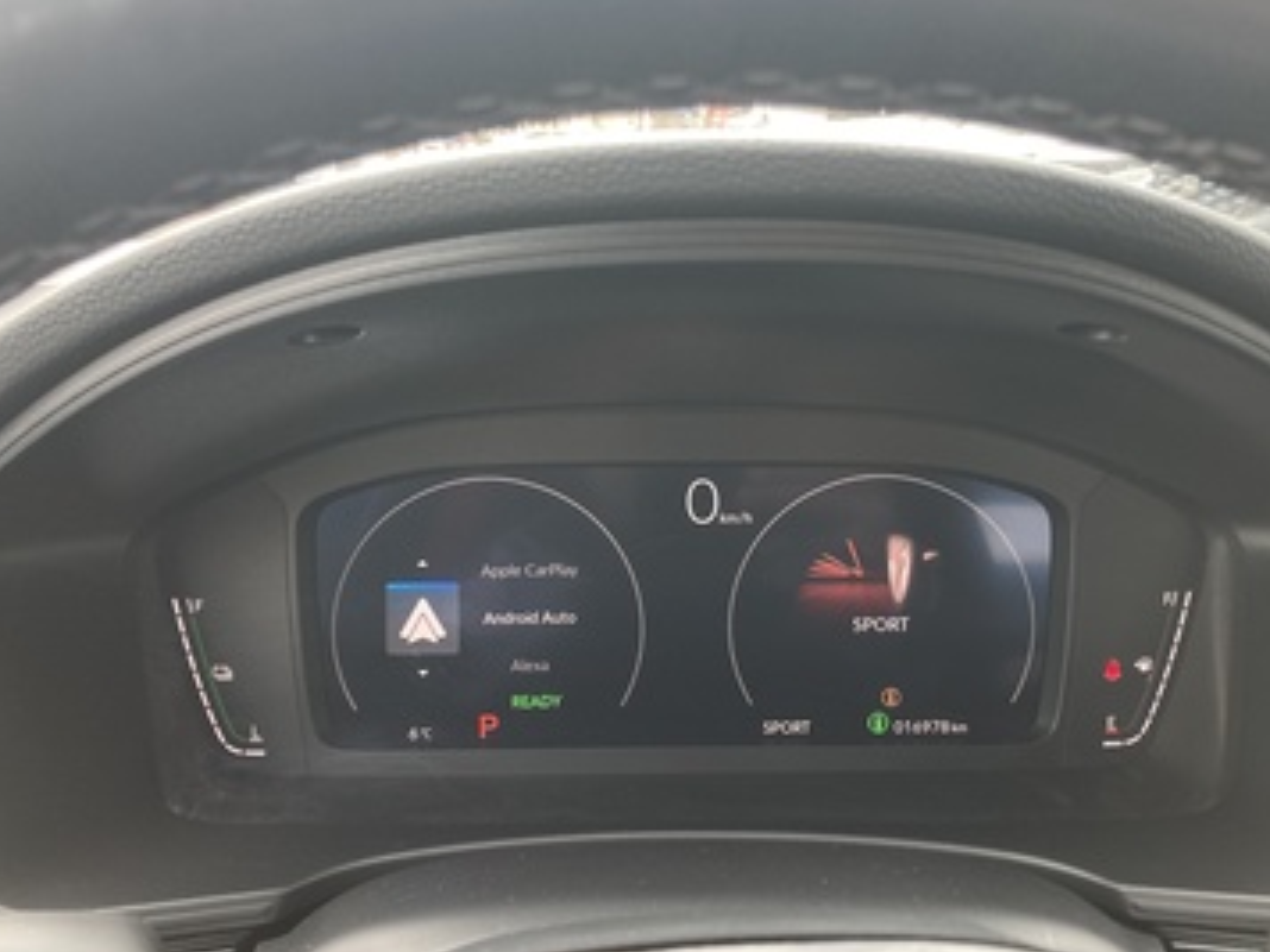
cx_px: 692
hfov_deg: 55.3
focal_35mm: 33
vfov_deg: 42.9
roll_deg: -1.2
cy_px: 497
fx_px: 1211
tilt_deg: -16.0
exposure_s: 1/118
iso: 80
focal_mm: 3.99
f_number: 1.8
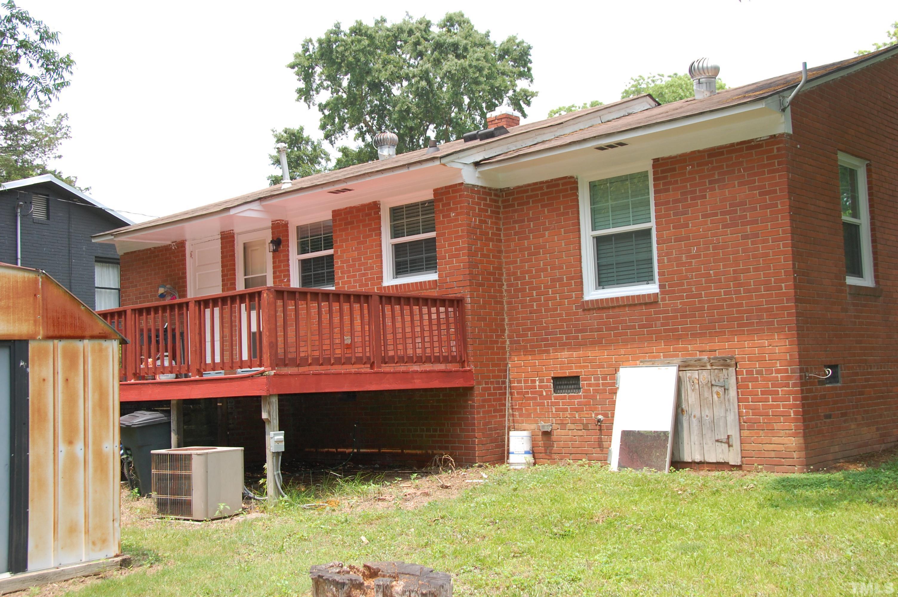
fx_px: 1009
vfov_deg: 33.0
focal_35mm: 40
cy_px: 298
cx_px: 449
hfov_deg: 48.0
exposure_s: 1/500
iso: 400
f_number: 5.6
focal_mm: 27
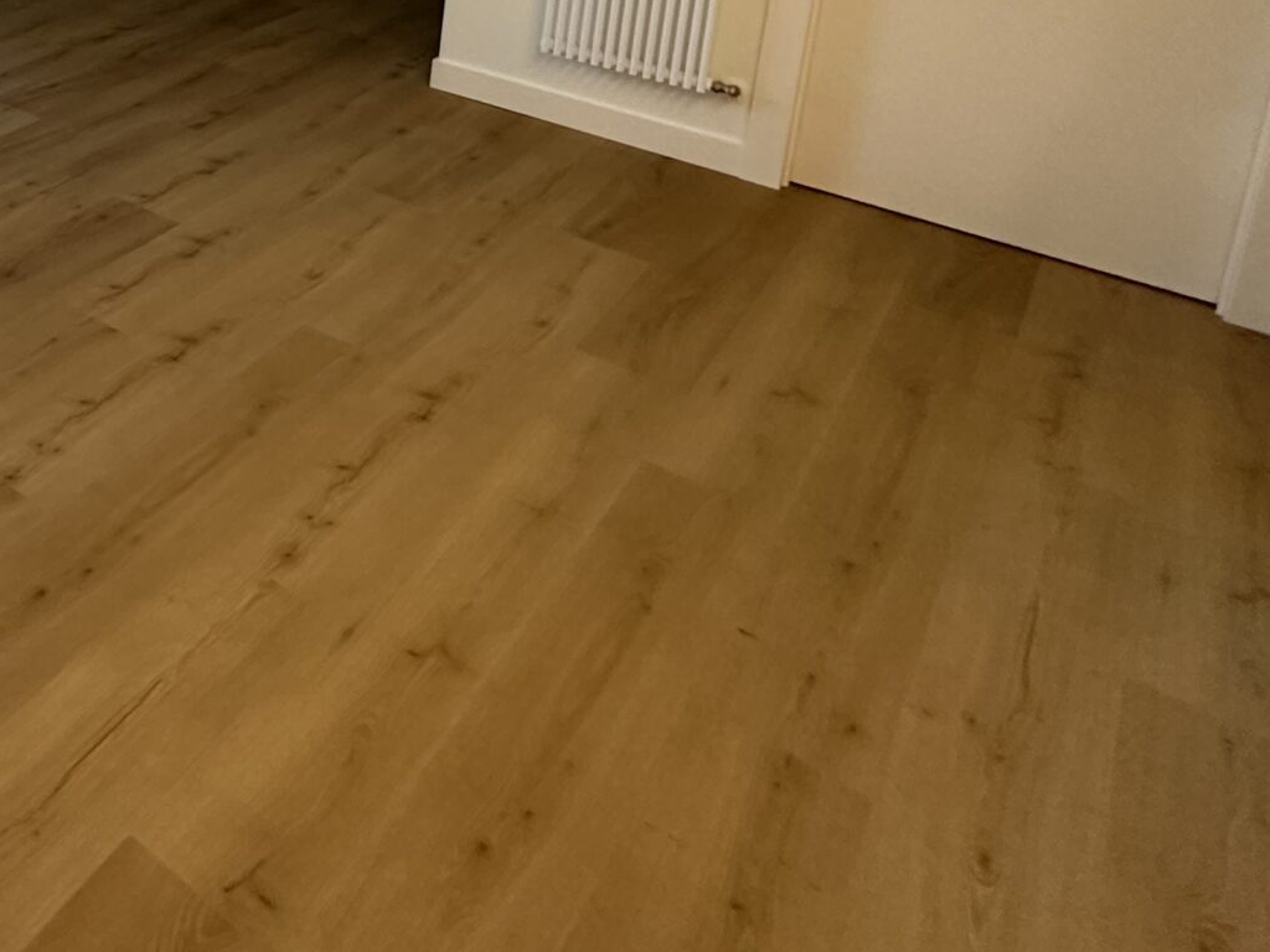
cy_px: -144
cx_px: -77
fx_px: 1284
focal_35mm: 35
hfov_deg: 42.9
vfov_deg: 34.1
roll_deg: -1.0
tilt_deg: -10.9
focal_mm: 2.22
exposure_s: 1/60
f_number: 2.2
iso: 320
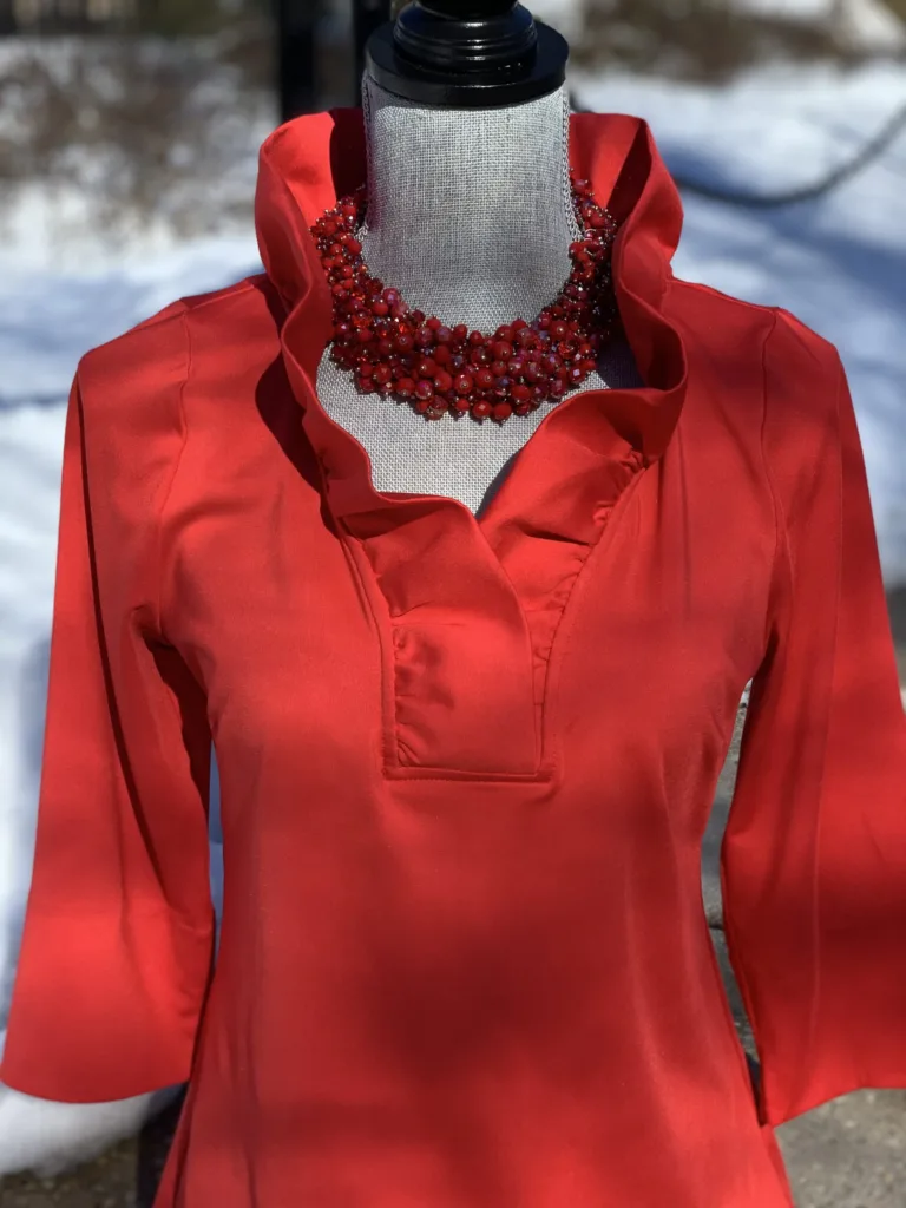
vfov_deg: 36.8
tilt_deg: -14.9
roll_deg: +0.5
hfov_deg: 28.0
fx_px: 1815
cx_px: 453
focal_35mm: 52
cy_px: 604
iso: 16
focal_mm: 6
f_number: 2.4
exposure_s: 1/545
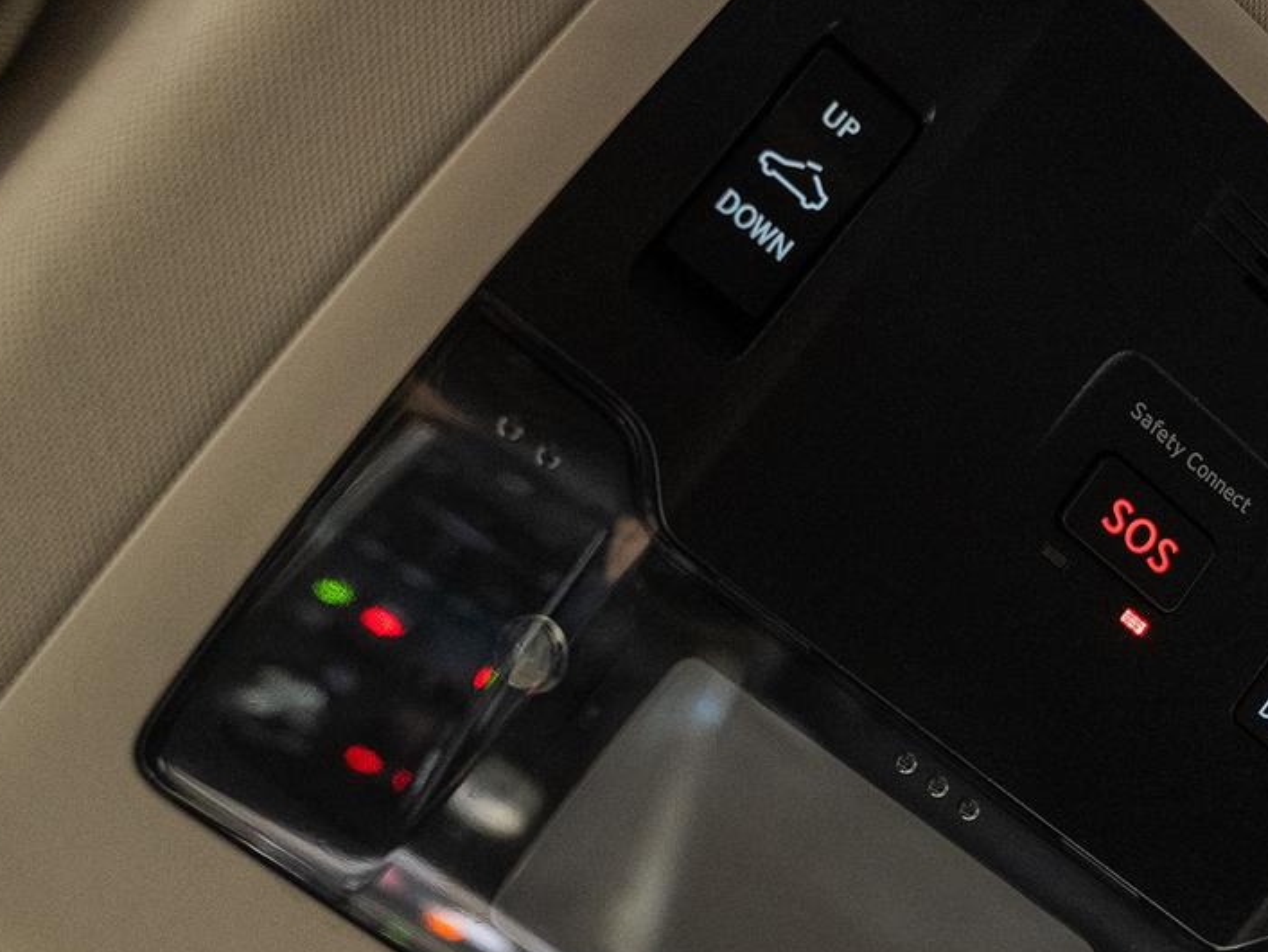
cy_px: 630
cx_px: 1257
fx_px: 1942
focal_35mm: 53
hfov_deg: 33.2
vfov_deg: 27.4
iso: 1250
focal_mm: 24
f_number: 3.2
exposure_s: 1/50
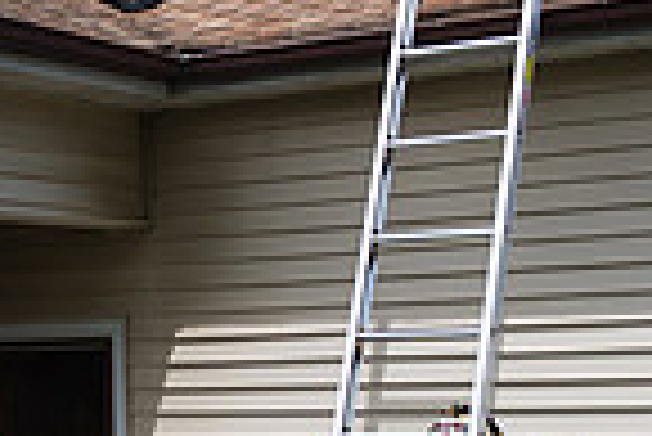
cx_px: -9
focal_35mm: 96
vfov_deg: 14.0
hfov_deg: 20.5
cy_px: 472
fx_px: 1740
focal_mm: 24
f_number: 3.2
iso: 200
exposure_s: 1/3200
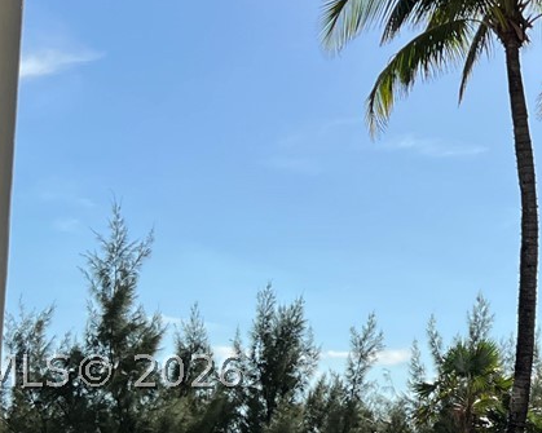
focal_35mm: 97
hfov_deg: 18.8
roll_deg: -0.2
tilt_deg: +7.4
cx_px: 639
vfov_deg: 15.7
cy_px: 371
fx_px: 1556
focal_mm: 5.7
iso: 50
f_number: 1.5
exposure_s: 1/4831
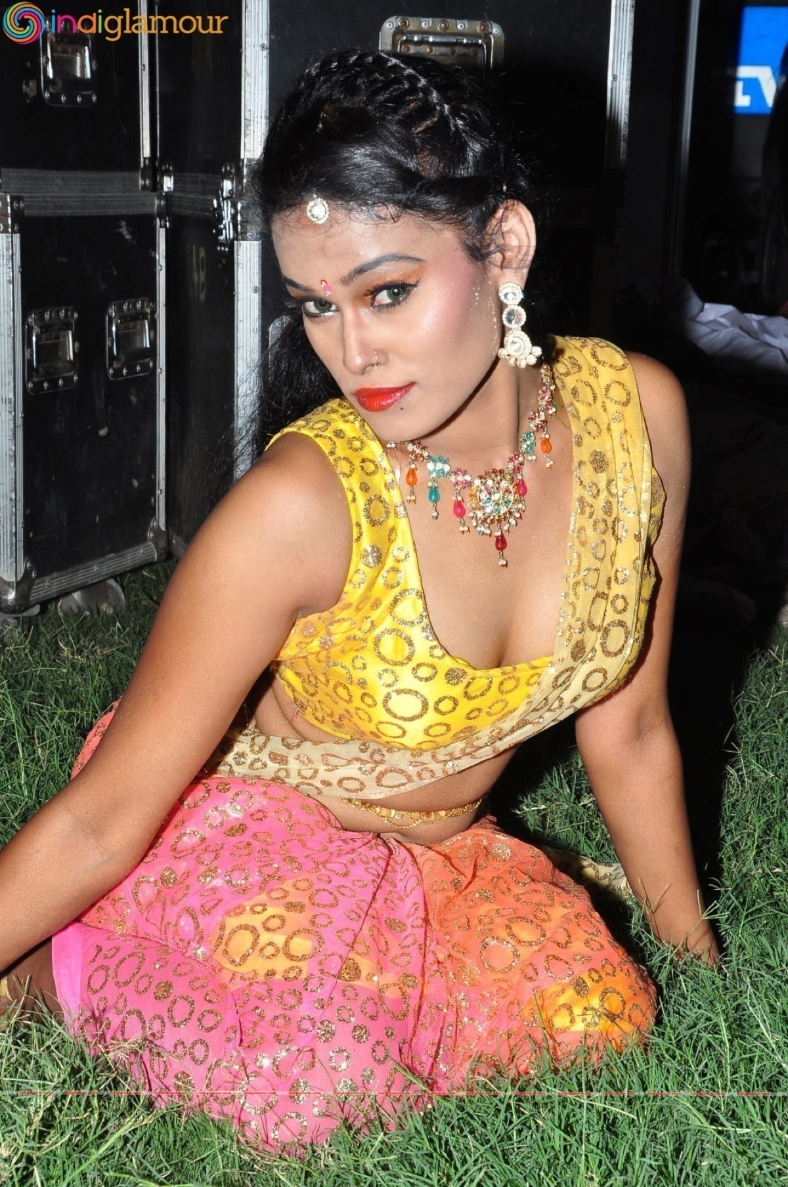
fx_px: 2470
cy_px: 594
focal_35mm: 75
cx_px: 394
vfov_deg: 27.0
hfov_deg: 18.1
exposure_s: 1/125
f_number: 13
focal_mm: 50
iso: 400
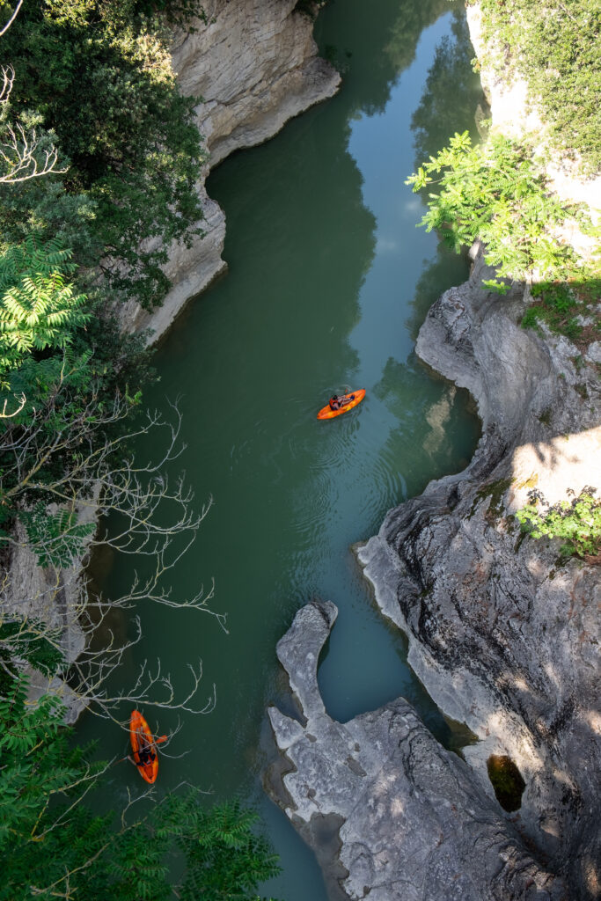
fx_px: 901
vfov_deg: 53.1
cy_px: 450
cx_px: 300
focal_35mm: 36
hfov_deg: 36.9
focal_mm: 24.3
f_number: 7.1
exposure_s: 1/60
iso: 200
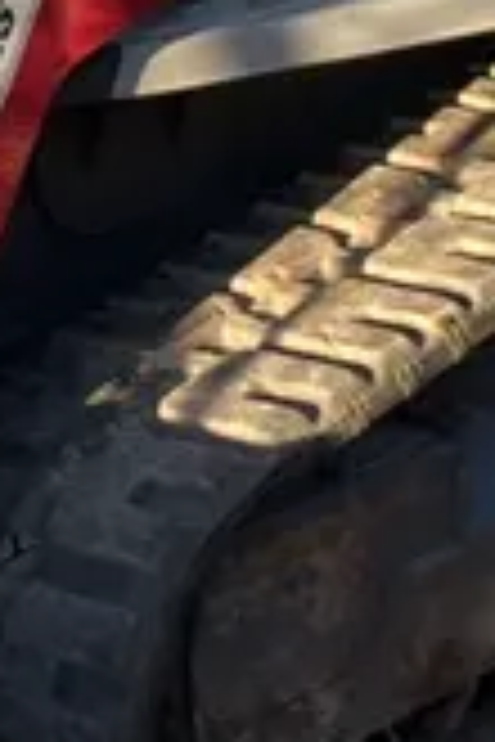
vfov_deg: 14.1
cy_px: -250
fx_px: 2867
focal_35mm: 139
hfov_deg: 9.8
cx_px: 9
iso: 25
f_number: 2.2
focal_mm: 2.71
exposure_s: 1/381
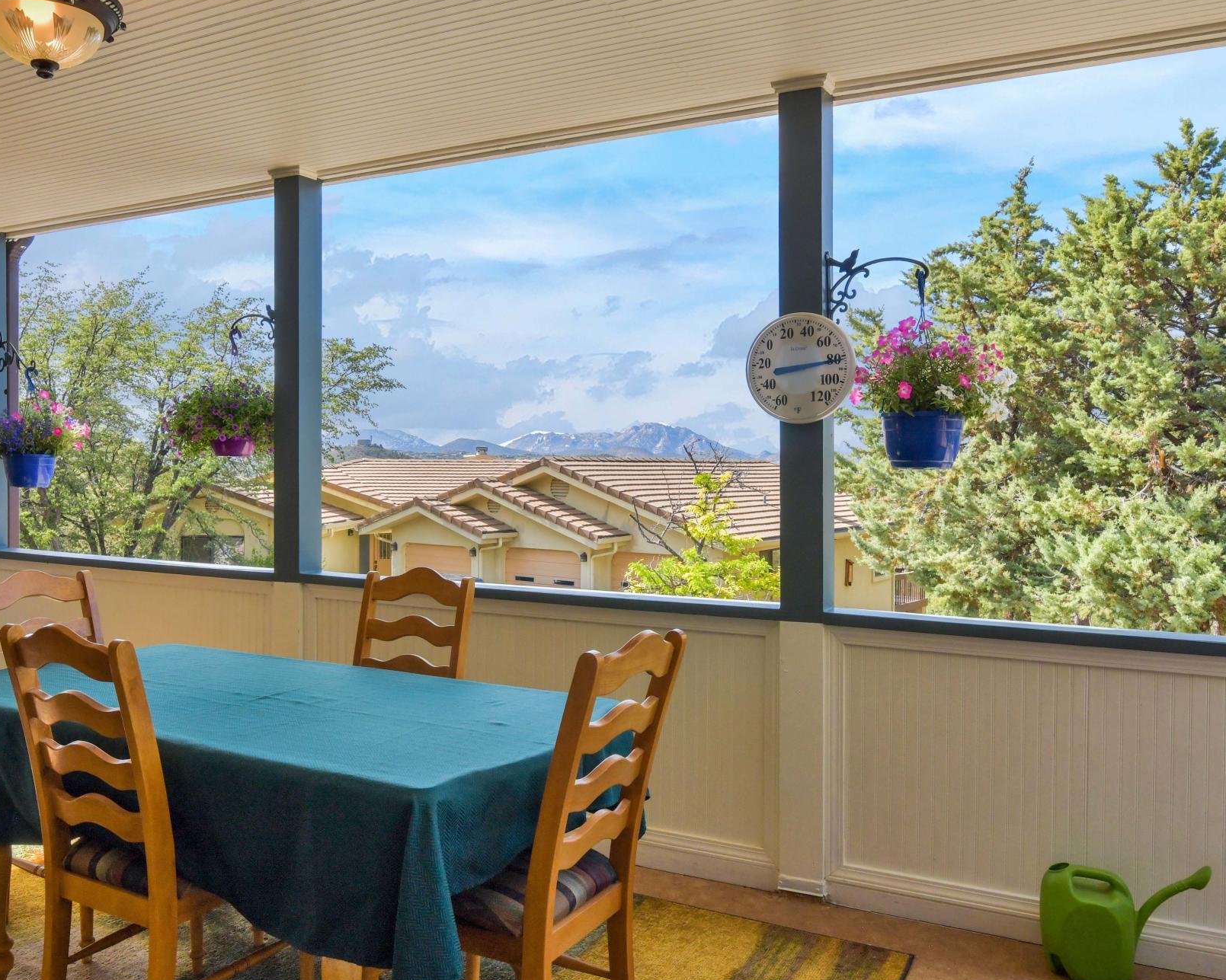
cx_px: 553
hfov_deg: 62.1
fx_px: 1016
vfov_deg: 51.5
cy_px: 458
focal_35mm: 28
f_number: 9
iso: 320
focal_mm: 16
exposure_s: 1/320
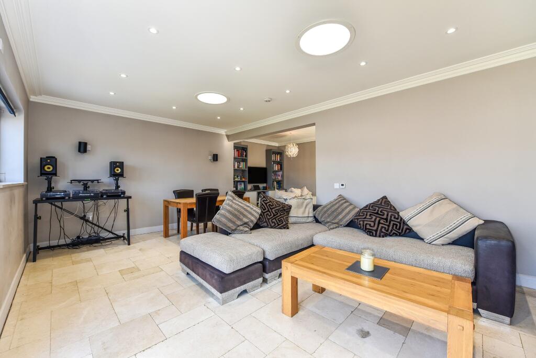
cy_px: 179
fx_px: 209
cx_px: 268
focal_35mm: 14
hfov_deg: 104.2
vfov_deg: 81.3
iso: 400
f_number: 7.1
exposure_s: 1/80
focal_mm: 14
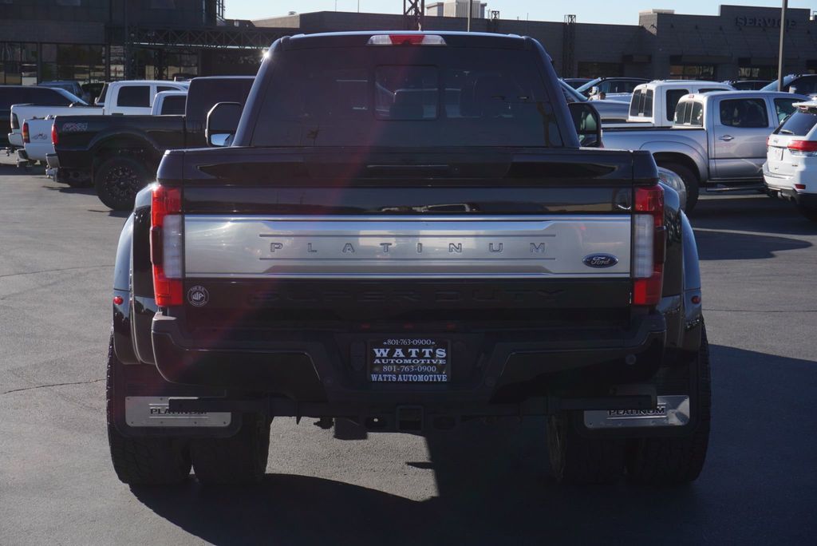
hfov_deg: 31.9
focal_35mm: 63
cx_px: 408
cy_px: 273
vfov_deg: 21.6
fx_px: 1430
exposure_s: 1/200
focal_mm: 42
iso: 100
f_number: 9
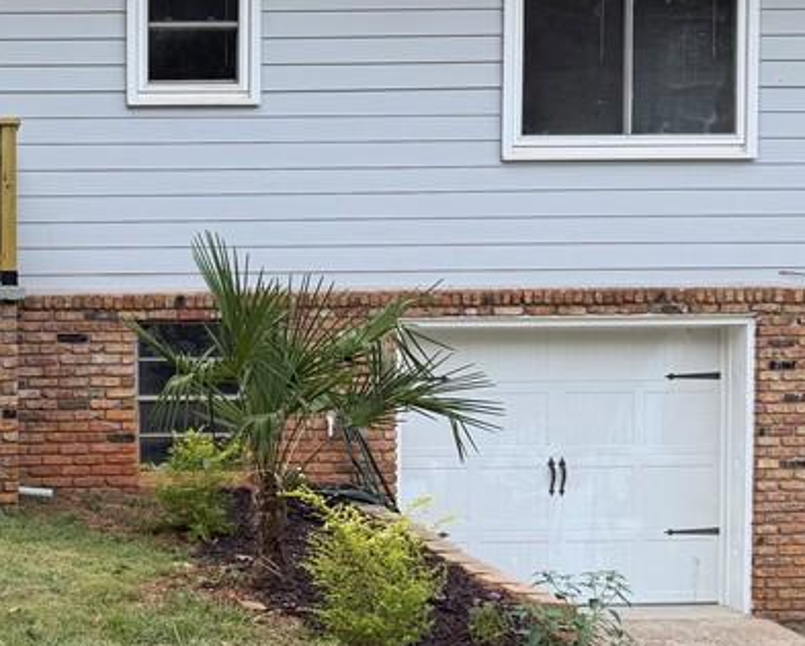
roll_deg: +1.2
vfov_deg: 25.0
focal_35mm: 61
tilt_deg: -1.8
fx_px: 1454
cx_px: 25
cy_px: 328
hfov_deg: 29.2
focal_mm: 6.76
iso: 80
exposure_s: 1/637
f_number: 1.78
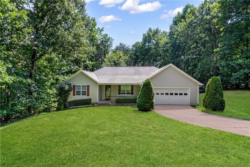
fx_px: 115
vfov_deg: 72.0
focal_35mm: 16
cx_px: 125
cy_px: 84
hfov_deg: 95.0
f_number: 6.3
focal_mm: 11
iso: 100
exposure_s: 1/160
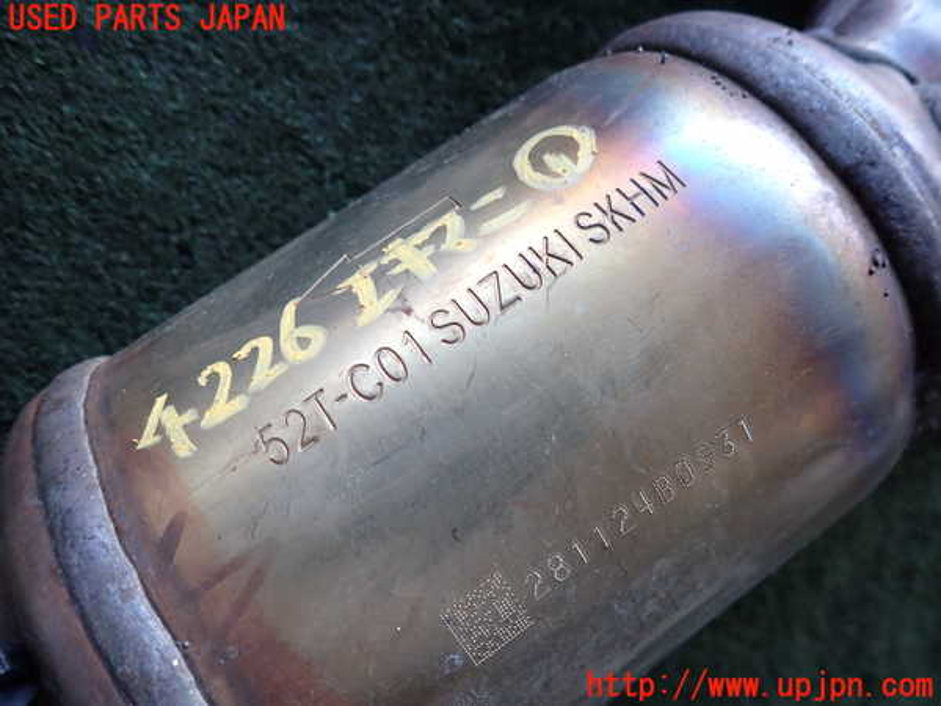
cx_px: 470
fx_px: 680
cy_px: 353
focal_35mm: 25
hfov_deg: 69.4
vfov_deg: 54.9
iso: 160
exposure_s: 1/60
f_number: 2
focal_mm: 4.5
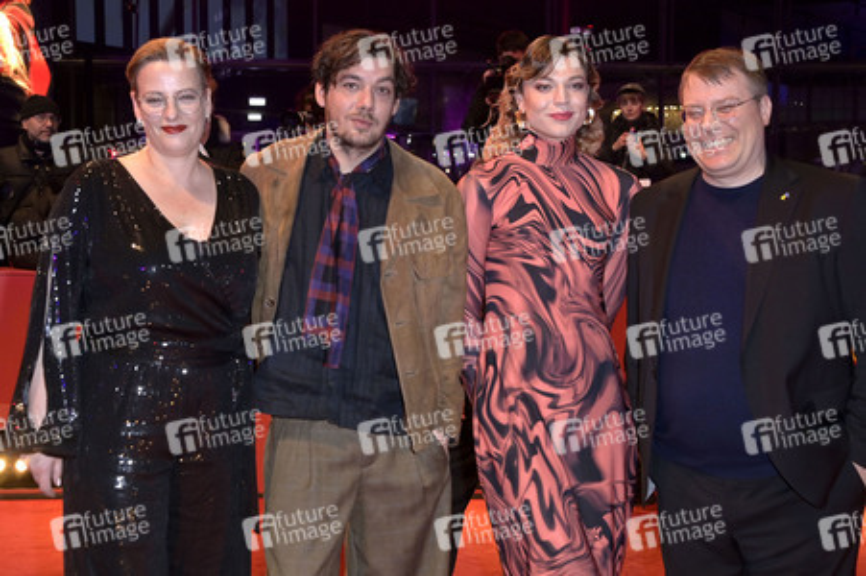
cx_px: 433
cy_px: 288
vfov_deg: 29.8
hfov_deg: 43.6
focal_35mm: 45
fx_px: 1082
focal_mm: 45
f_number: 5.6
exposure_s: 1/250
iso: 1250
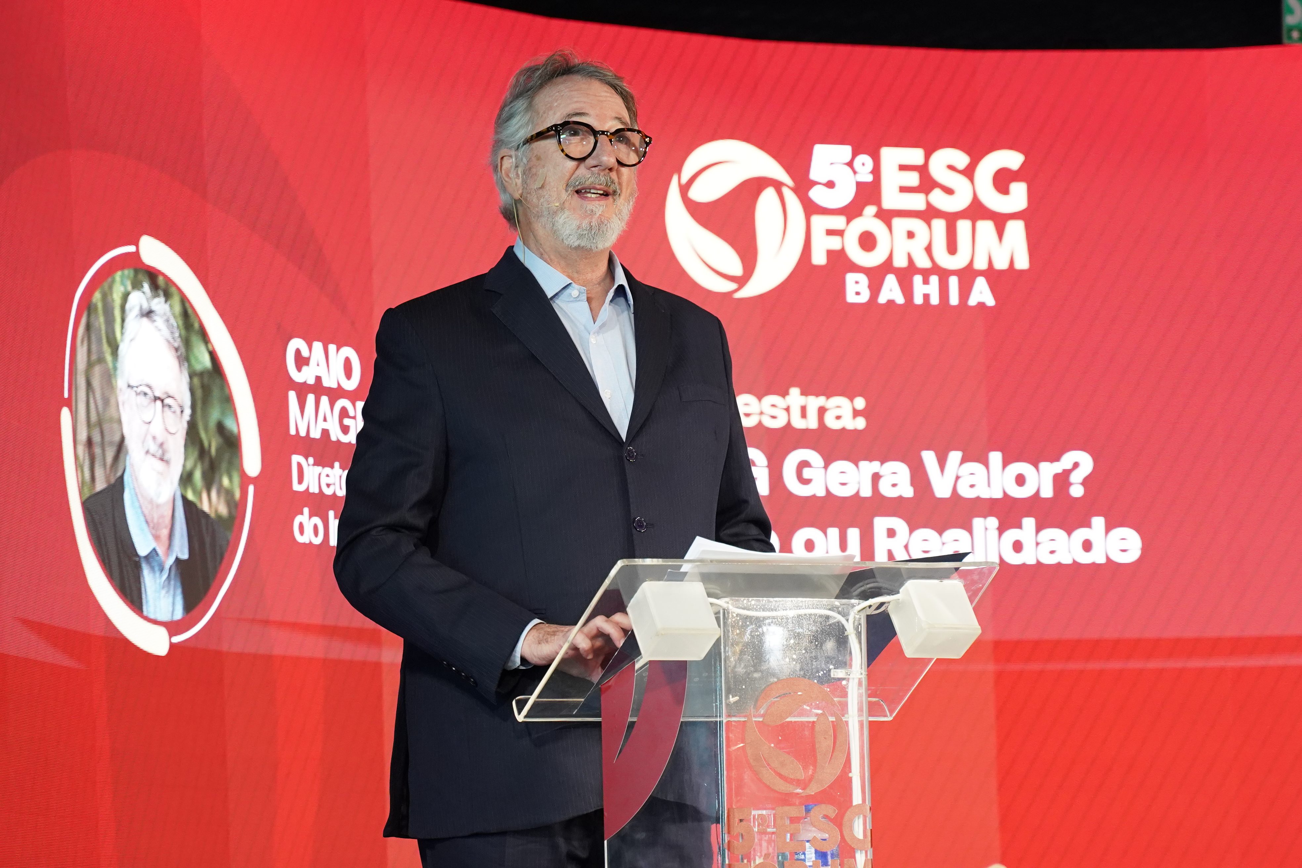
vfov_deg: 12.2
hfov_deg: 18.3
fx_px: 4050
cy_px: 434
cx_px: 651
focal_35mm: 112
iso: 3200
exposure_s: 1/320
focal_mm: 75
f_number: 4
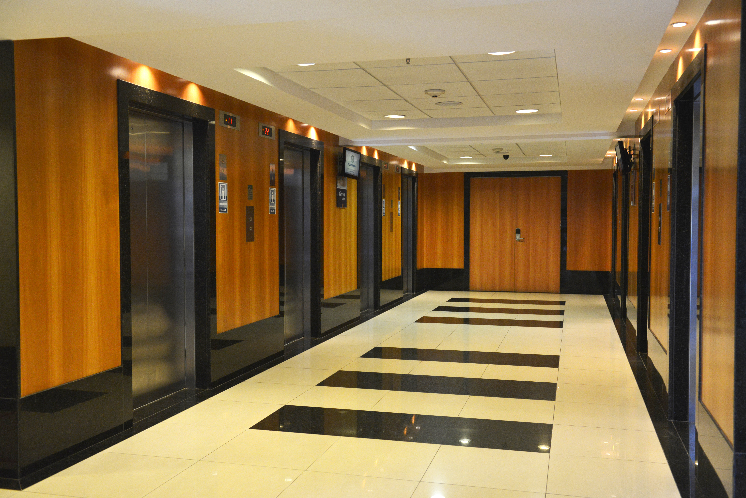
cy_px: 249
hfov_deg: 54.4
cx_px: 373
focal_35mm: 35
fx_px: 726
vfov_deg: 37.9
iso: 2000
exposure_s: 1/100
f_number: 5
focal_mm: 35
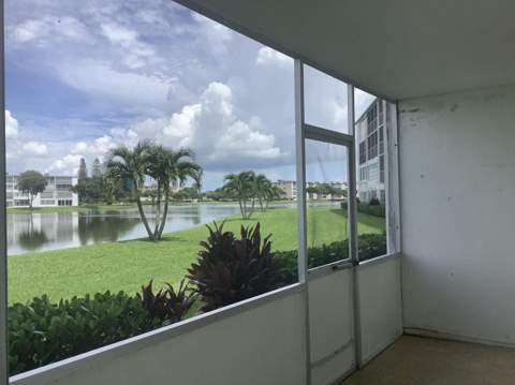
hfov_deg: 58.4
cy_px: 192
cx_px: 258
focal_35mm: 31
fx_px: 461
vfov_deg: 45.4
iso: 25
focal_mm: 3.3
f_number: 2.4
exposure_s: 1/1006
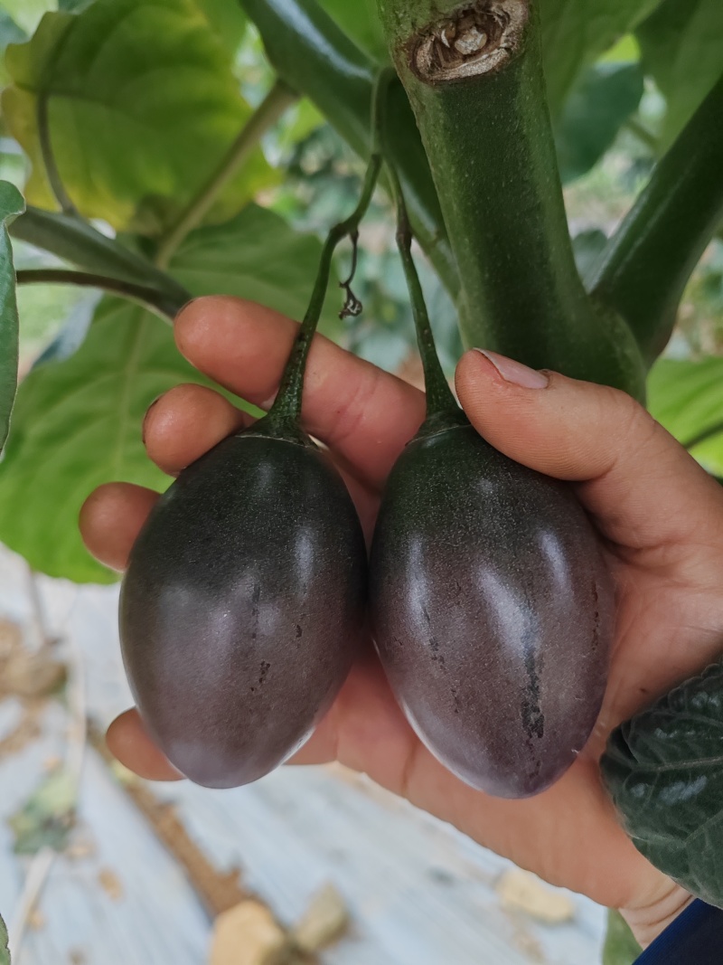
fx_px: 752
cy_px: 482
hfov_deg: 51.3
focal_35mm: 27
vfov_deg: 65.3
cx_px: 362
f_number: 1.8
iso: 800
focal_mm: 6.14
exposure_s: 1/100
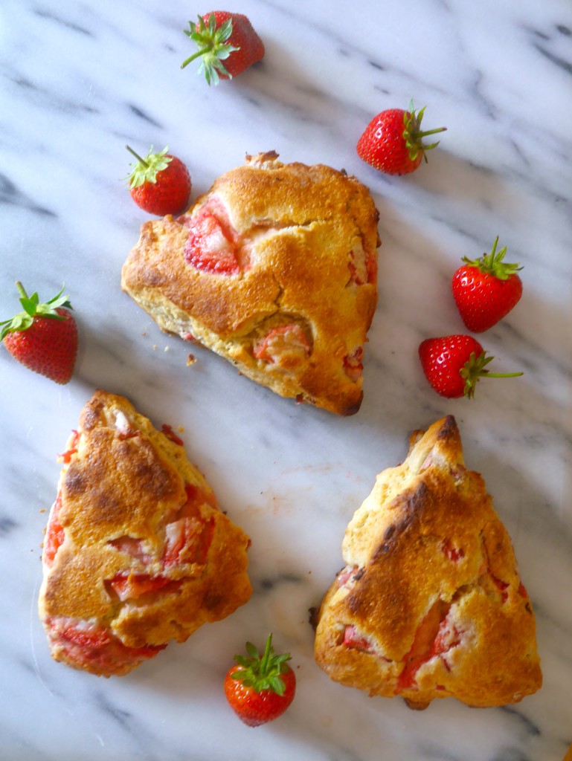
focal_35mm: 44
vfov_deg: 42.9
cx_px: 286
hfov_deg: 32.9
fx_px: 969
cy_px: 380
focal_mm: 22
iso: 200
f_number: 4.7
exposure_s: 1/60
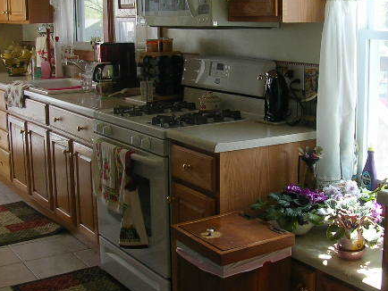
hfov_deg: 34.3
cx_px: 220
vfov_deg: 26.1
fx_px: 628
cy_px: 123
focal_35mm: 56
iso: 50
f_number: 2.8
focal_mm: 5.8
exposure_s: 1/61.1
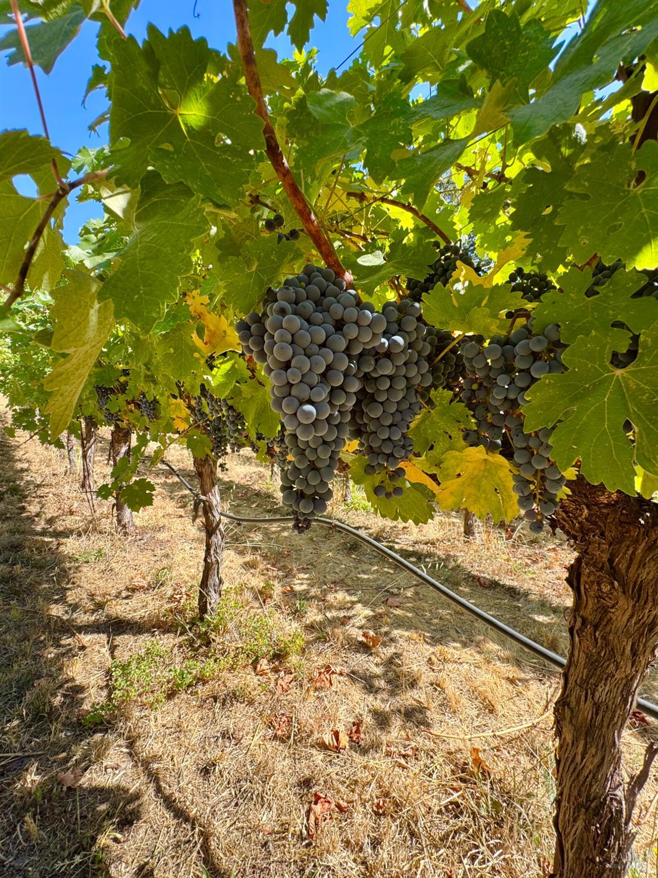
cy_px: 439
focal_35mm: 14
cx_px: 329
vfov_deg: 102.1
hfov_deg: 85.7
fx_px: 355
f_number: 2.2
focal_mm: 2.22
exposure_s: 1/229
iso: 40
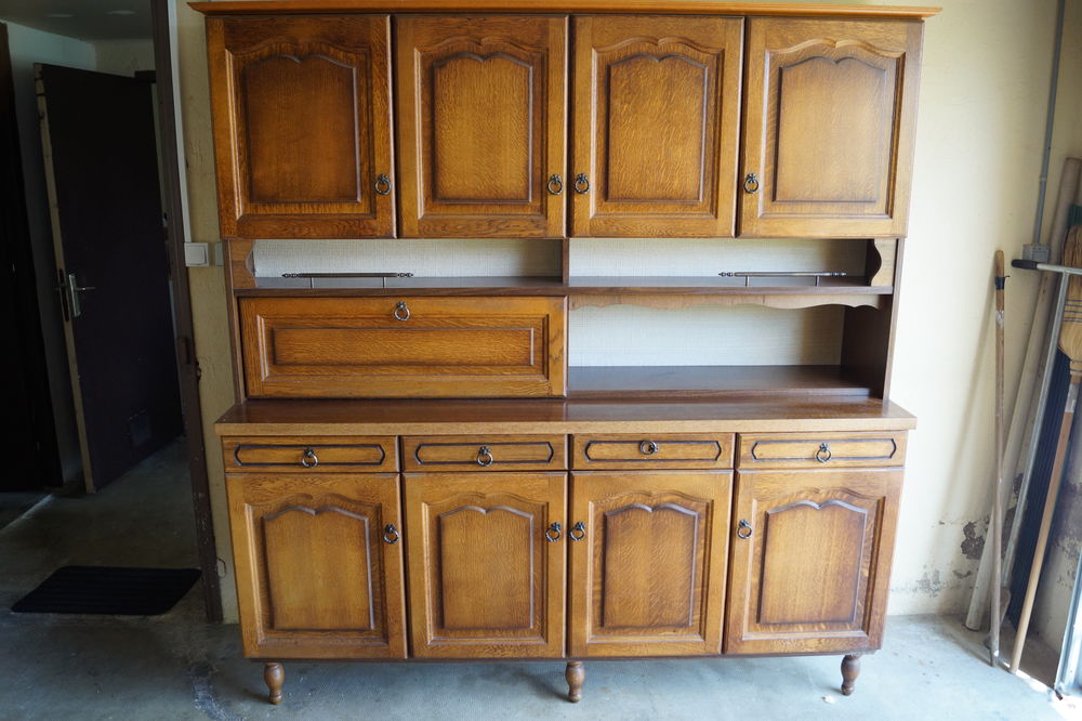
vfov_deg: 47.9
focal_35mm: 27
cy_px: 360
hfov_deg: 67.4
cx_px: 541
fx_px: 811
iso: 500
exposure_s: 1/160
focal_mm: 18
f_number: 4
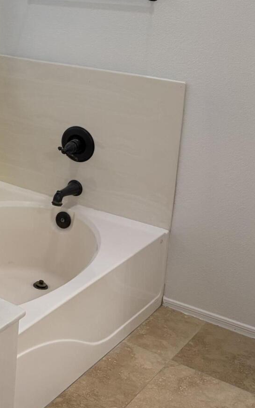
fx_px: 700
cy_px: 89
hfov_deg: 19.1
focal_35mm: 63
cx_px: -79
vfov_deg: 31.7
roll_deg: -1.8
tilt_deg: -11.9
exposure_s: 1/120
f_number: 1.6
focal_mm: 5.96
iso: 80
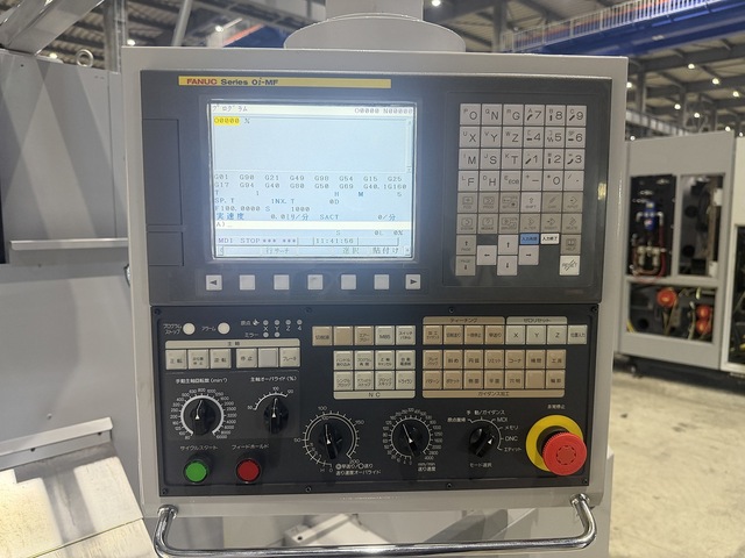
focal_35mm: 24
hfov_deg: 71.6
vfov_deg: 56.8
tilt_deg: -4.8
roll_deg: +1.2
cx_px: 372
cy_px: 279
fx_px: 517
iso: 200
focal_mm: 6.76
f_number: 1.78
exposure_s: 1/50
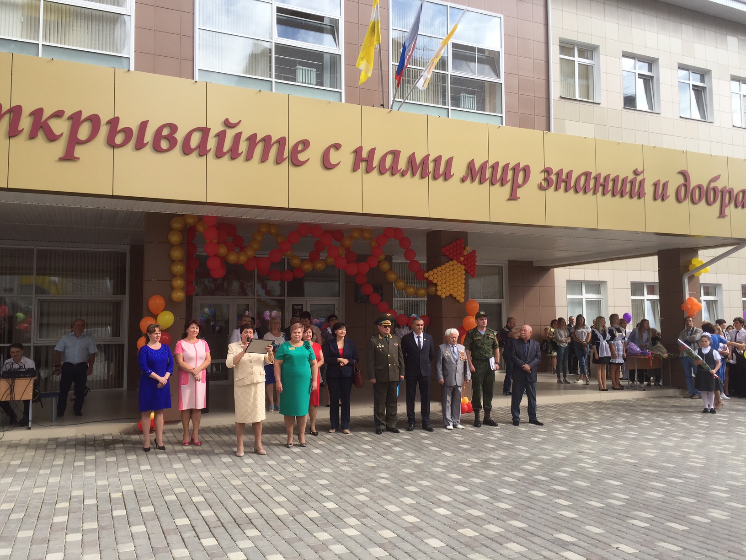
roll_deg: +0.1
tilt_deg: +5.6
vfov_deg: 48.2
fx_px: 625
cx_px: 373
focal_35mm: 29
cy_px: 280
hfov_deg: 61.7
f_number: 2.2
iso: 32
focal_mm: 4.15
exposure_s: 1/807
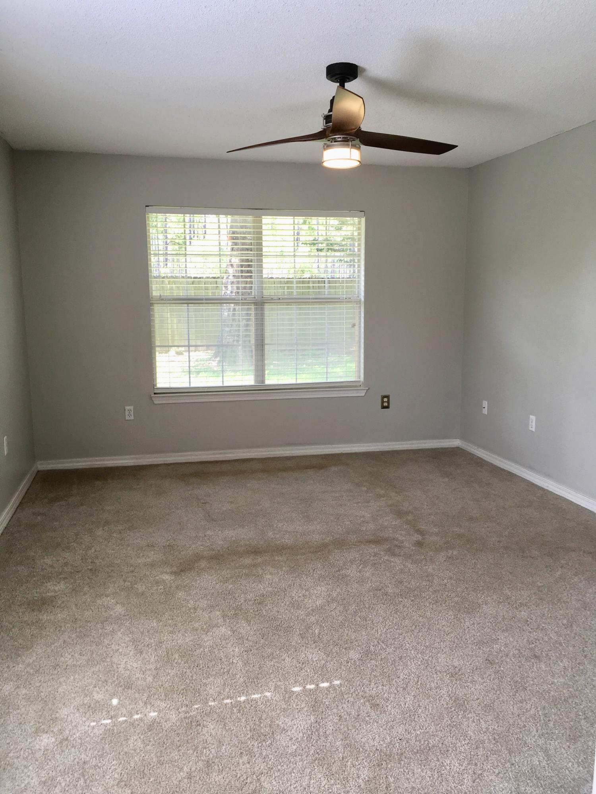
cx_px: 298
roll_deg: +0.5
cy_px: 397
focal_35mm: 29
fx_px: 666
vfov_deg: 61.7
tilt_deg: -8.7
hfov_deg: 48.2
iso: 25
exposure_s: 1/60
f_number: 2.2
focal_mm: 4.15
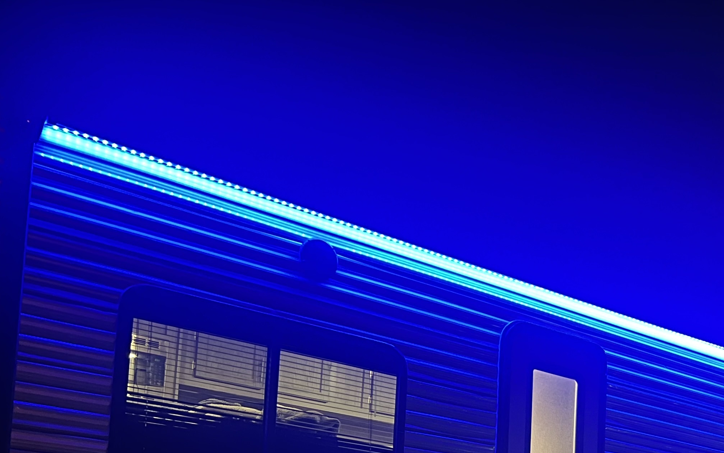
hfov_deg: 34.1
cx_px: 700
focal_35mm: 55
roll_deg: -0.8
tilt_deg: +3.9
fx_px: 1085
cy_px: 537
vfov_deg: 21.9
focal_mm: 5.7
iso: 640
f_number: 1.5
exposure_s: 1/10
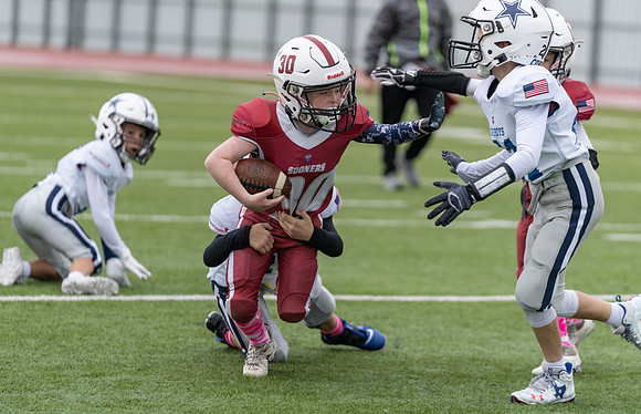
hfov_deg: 10.0
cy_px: 218
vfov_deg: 6.5
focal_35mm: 207
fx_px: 3655
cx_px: 313
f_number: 3.5
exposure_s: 1/1250
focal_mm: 200
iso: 250
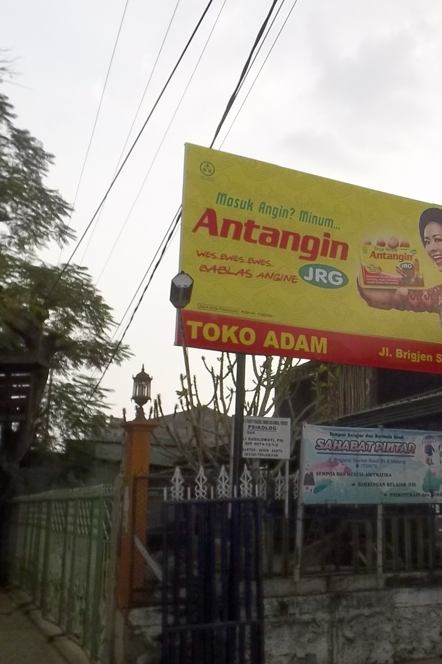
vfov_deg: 47.4
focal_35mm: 41
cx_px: 340
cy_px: 334
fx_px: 755
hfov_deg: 31.9
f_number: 3.3
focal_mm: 4.1
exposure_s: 1/800
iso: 160
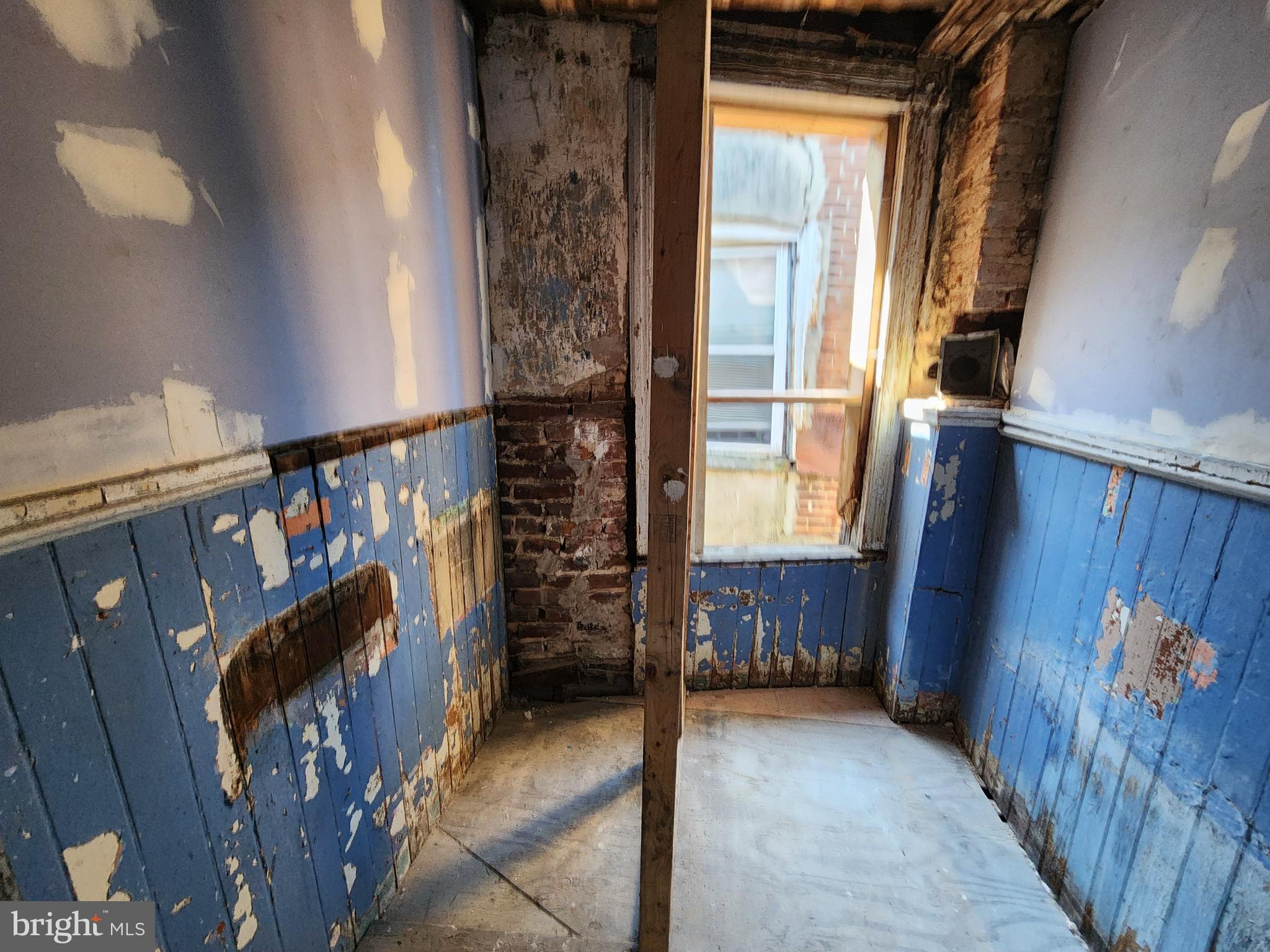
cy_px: 476
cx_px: 635
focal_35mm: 13
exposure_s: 1/60
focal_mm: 2.2
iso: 320
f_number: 2.2
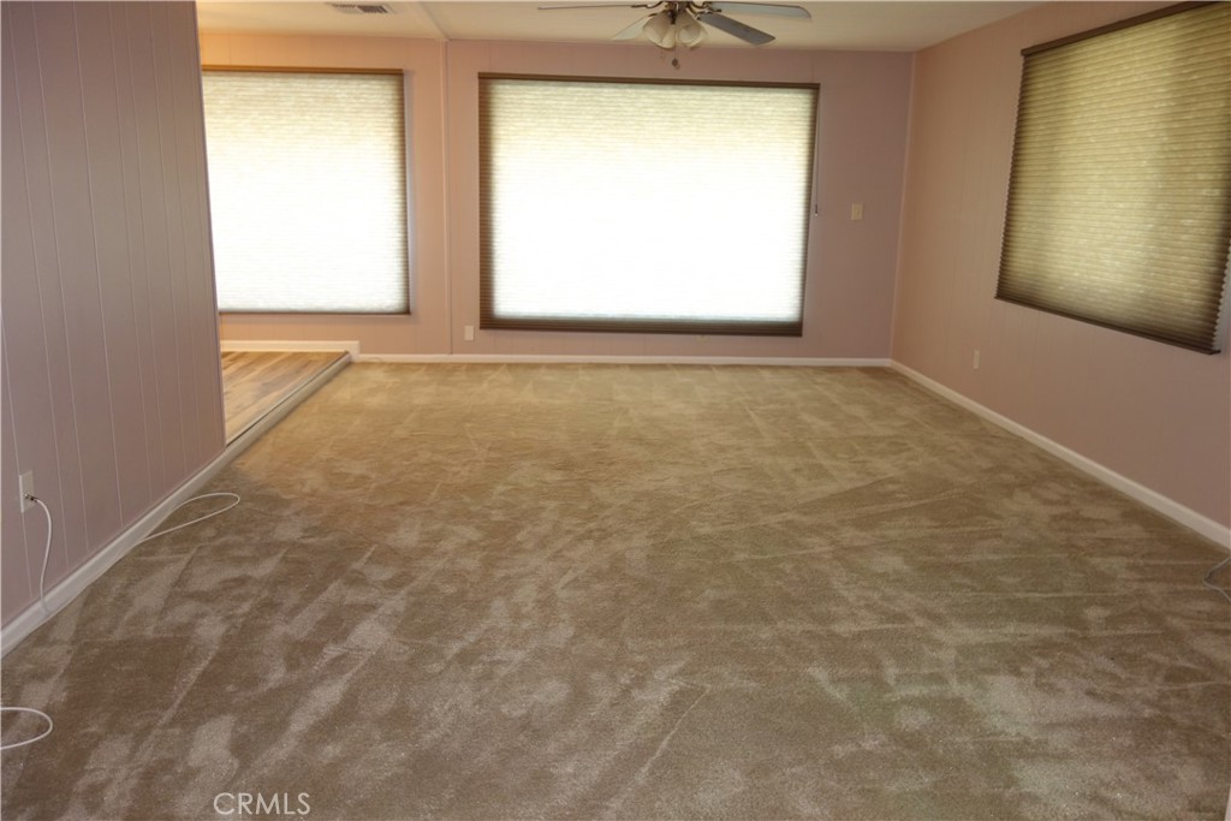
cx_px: 616
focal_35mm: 28
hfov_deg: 65.5
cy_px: 410
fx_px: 958
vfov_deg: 46.4
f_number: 1.8
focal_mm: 10.4
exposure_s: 1/30
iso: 125
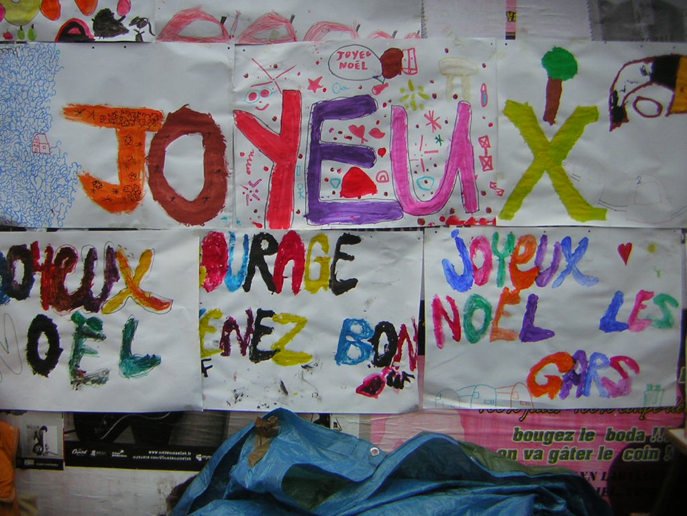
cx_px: 344
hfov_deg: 51.4
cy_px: 258
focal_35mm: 36
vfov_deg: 39.7
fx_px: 714
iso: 50
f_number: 2.6
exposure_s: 1/59
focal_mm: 4.7
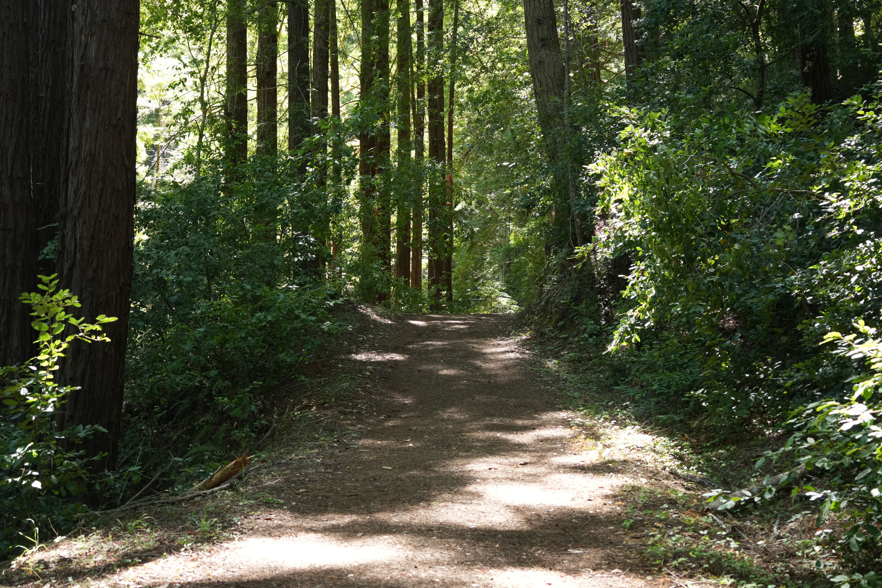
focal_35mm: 50
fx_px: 1225
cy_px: 294
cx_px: 441
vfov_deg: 27.0
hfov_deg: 39.6
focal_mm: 50
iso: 1000
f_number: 4.5
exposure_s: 1/80
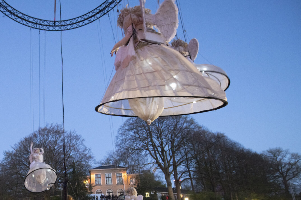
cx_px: 45
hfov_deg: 51.0
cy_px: 161
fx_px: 284
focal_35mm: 34
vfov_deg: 37.4
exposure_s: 1/20
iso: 1000
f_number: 2.8
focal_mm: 19
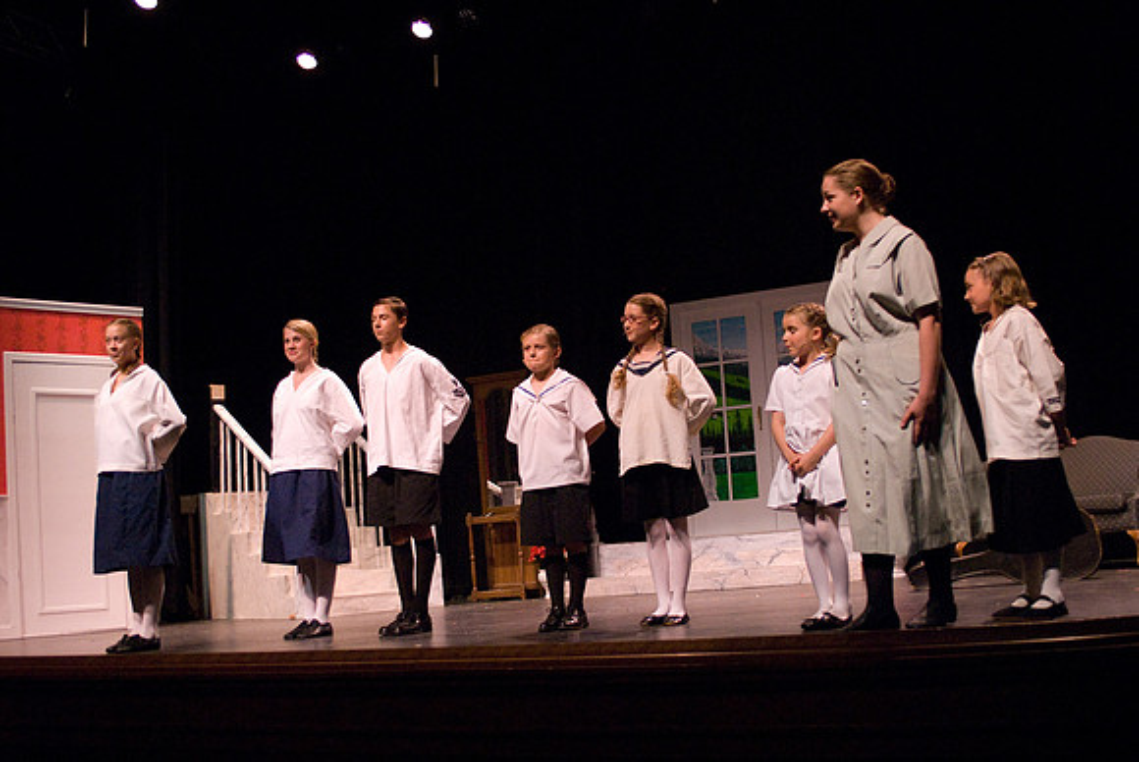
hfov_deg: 46.4
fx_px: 1330
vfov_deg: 32.0
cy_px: 381
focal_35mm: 42
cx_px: 570
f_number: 2.8
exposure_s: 1/200
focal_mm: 28
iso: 1600
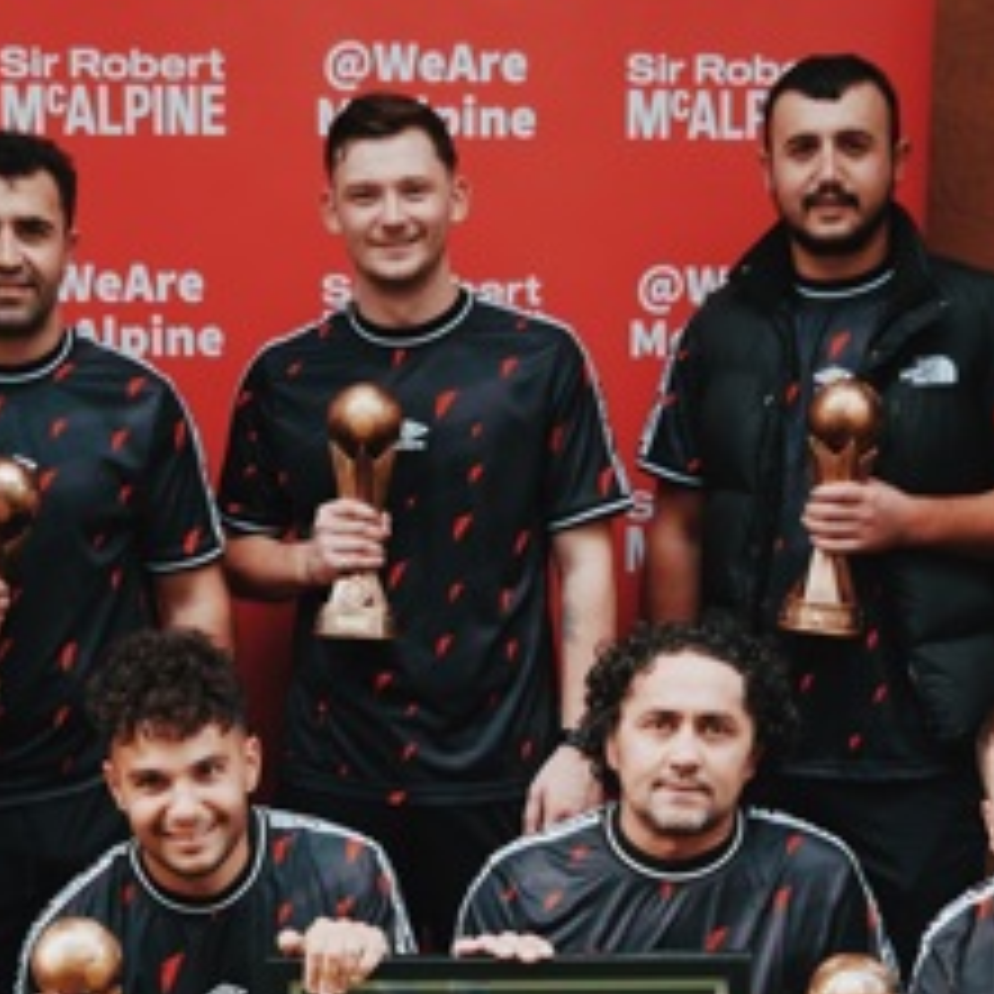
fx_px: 2859
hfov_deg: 19.7
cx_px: 463
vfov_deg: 19.5
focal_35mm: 88
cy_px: 834
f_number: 4.2
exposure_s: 1/60
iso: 500
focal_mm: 22
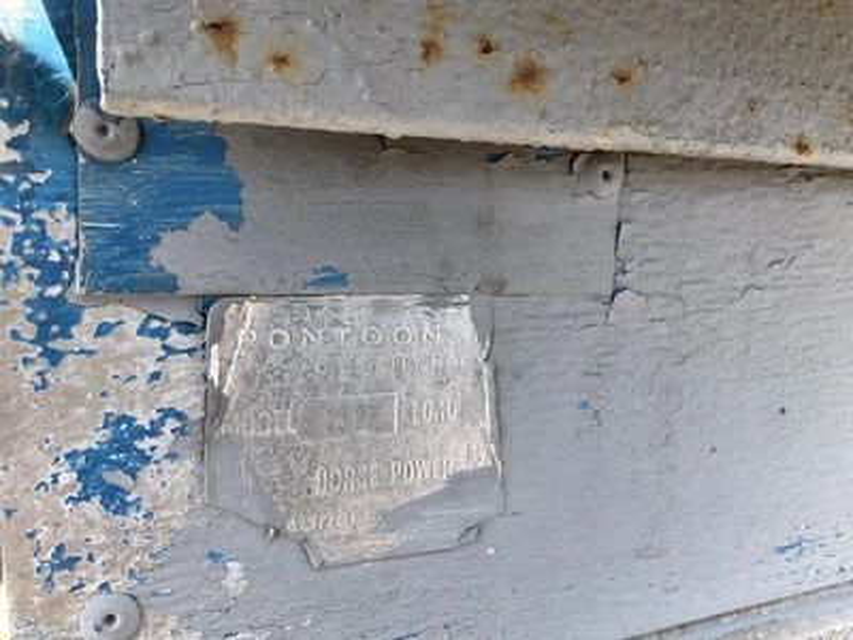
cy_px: 320
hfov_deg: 61.7
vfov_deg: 48.2
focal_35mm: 29
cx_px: 426
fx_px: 715
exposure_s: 1/335
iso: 25
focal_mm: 3
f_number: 1.8
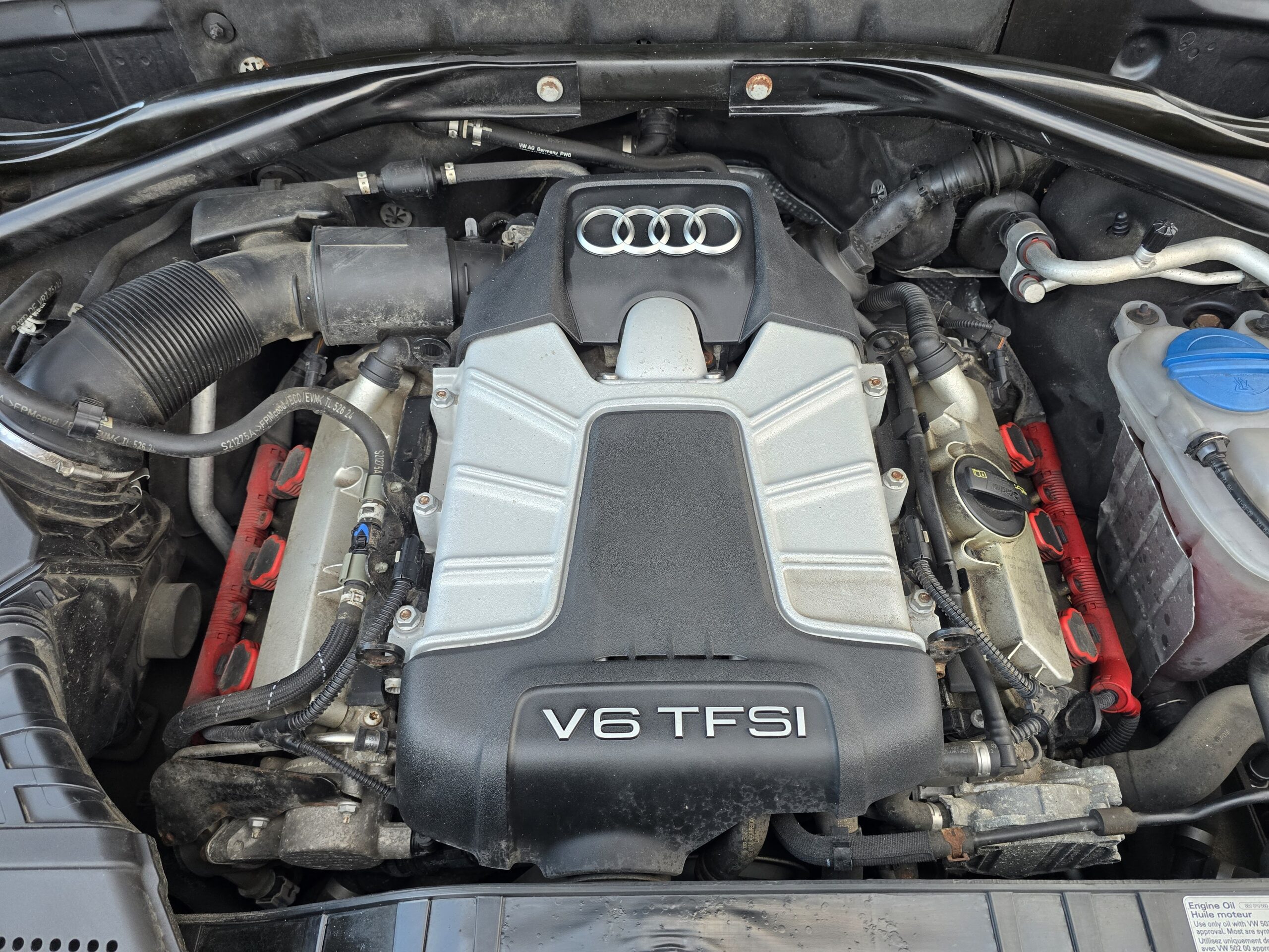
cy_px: 476
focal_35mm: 23
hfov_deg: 73.9
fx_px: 843
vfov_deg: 58.9
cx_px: 634
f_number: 1.7
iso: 160
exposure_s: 1/120
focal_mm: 6.3
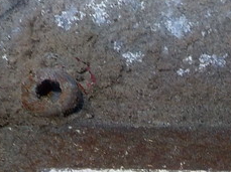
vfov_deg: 16.4
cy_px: 236
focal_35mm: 84
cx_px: 229
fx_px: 560
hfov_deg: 22.5
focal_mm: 4.1
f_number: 3.3
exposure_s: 1/30
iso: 180
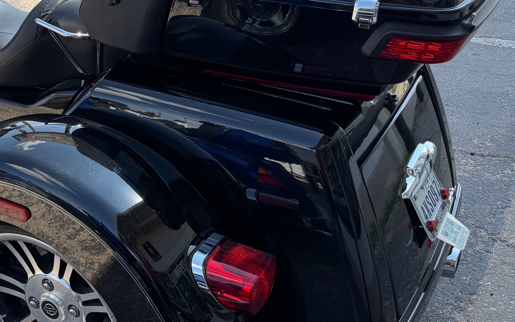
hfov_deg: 36.0
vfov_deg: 24.8
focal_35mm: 52
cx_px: 33
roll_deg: +3.6
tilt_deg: -22.6
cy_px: 123
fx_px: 730
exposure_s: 1/1385
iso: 80
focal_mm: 6.76
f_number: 1.78
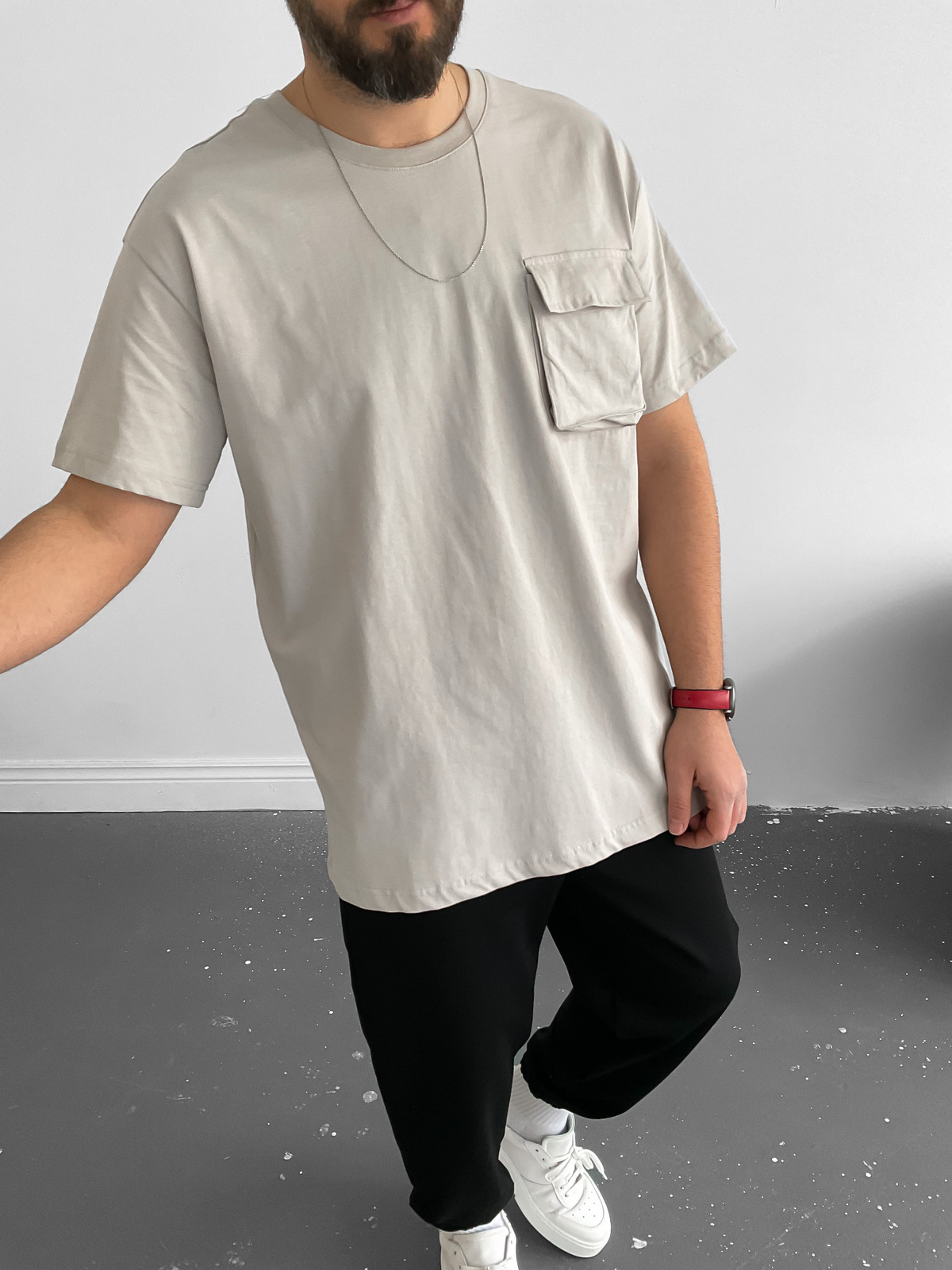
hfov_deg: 48.2
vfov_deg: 61.7
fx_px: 1063
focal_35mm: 29
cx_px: 476
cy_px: 635
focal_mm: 3
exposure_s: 1/60
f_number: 1.8
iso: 64
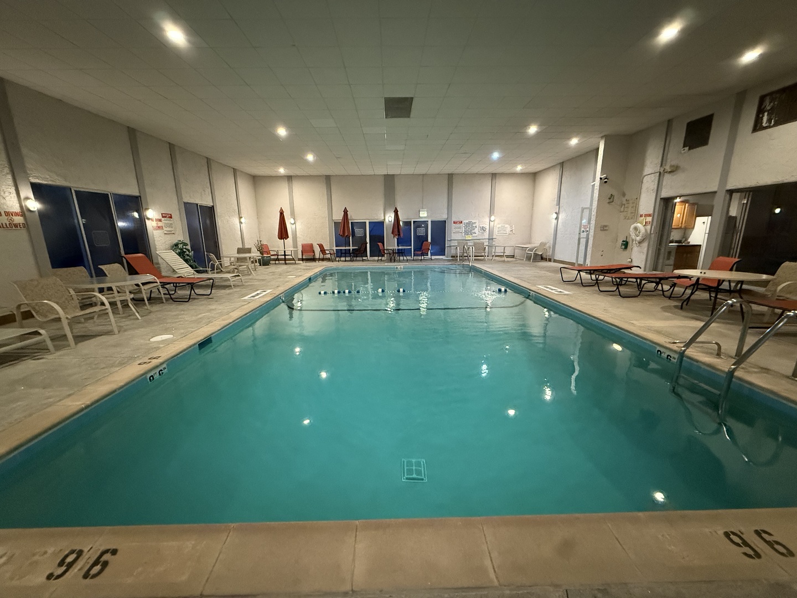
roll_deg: +0.7
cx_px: 398
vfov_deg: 85.7
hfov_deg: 102.1
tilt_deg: -12.4
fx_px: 322
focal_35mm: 14
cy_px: 299
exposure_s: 1/60
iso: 1000
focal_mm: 2.22
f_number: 2.2
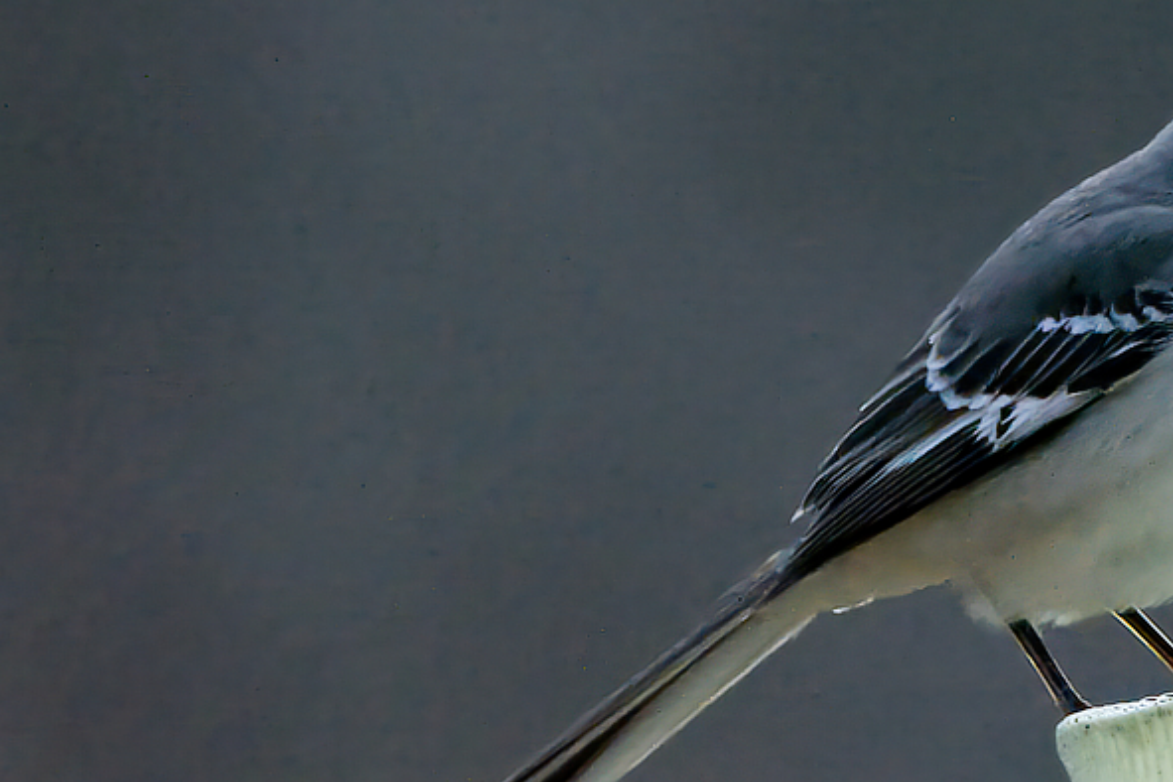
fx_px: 33069
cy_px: 473
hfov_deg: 2.0
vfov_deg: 1.4
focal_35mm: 1015
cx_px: 971
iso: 12800
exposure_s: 1/3200
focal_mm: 500
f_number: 7.1
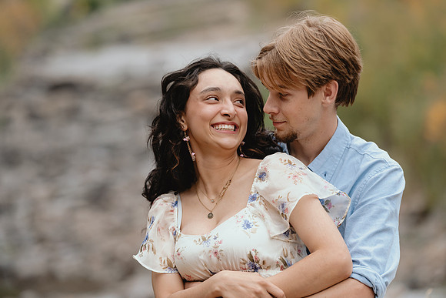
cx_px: 223
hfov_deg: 12.0
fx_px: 2119
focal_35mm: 171
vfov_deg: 8.0
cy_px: 149
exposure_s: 1/250
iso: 320
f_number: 3.5
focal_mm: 171
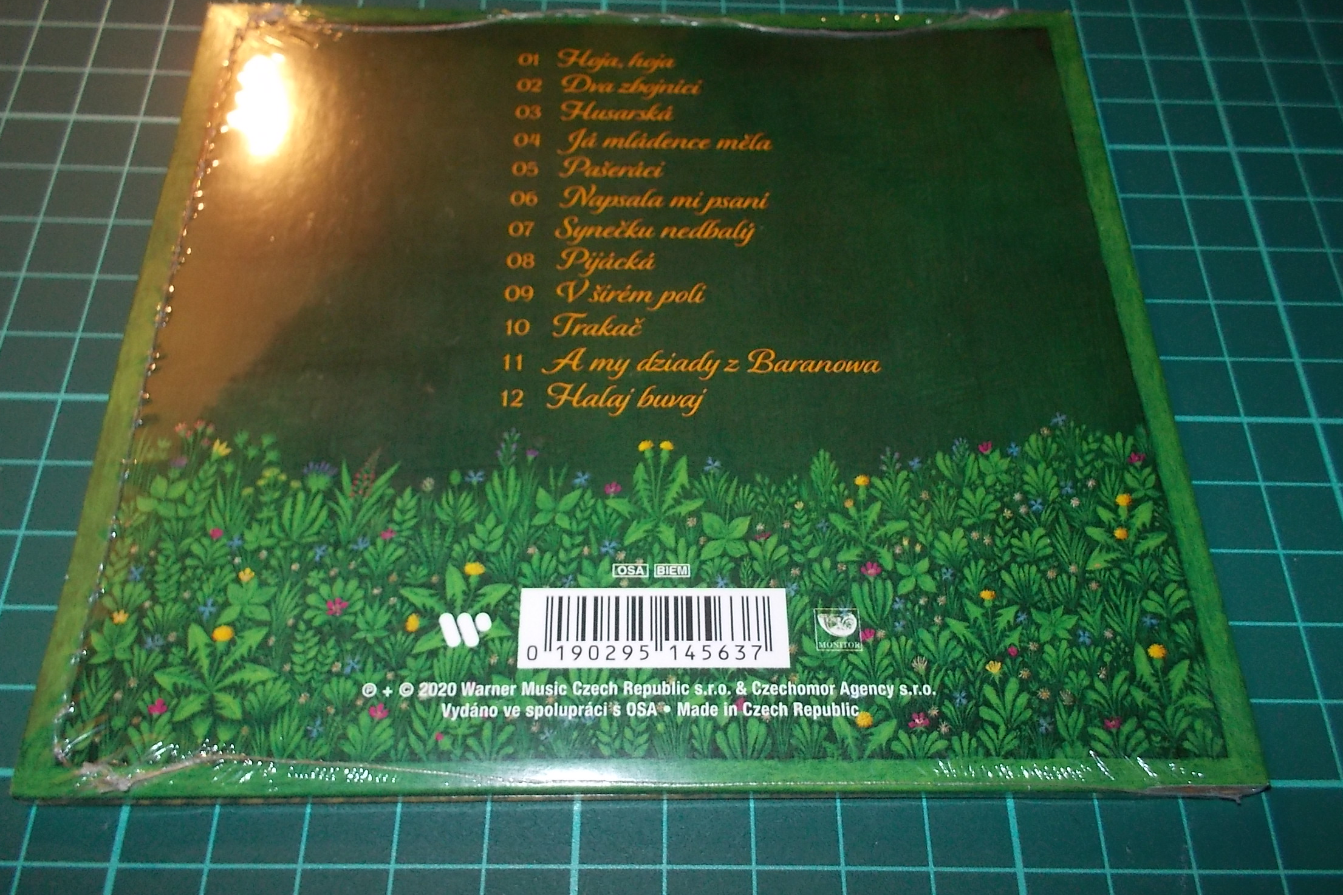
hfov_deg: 60.3
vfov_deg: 42.3
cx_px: 675
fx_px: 1156
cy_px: 435
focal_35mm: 31
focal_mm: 4.1
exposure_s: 1/30
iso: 200
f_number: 3.3
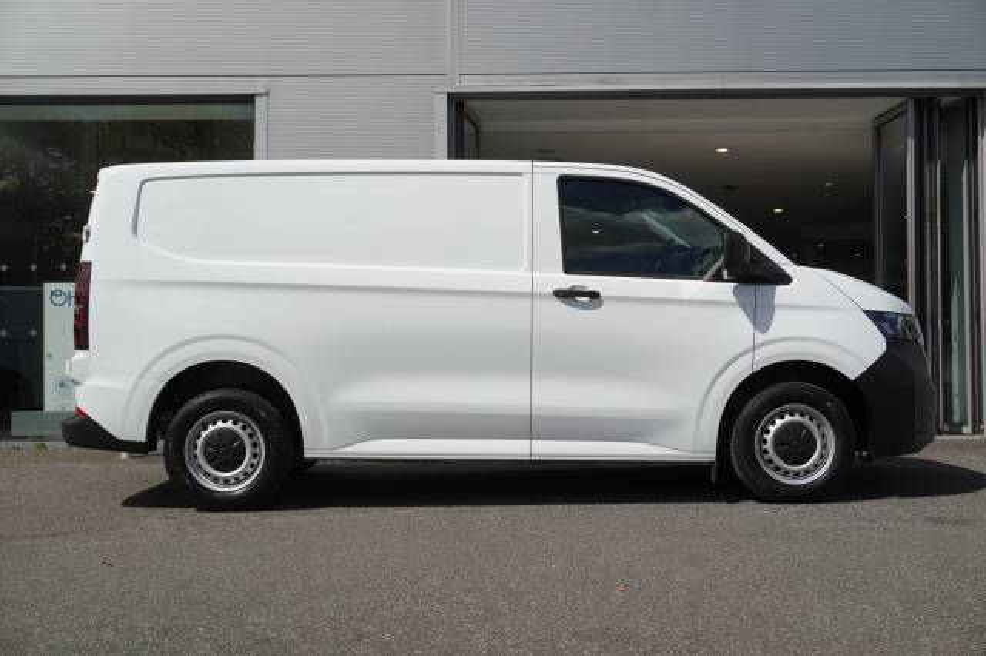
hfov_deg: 47.9
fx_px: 1109
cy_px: 328
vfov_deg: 33.0
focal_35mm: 40
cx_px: 493
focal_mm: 27
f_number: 6.3
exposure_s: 1/320
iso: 100
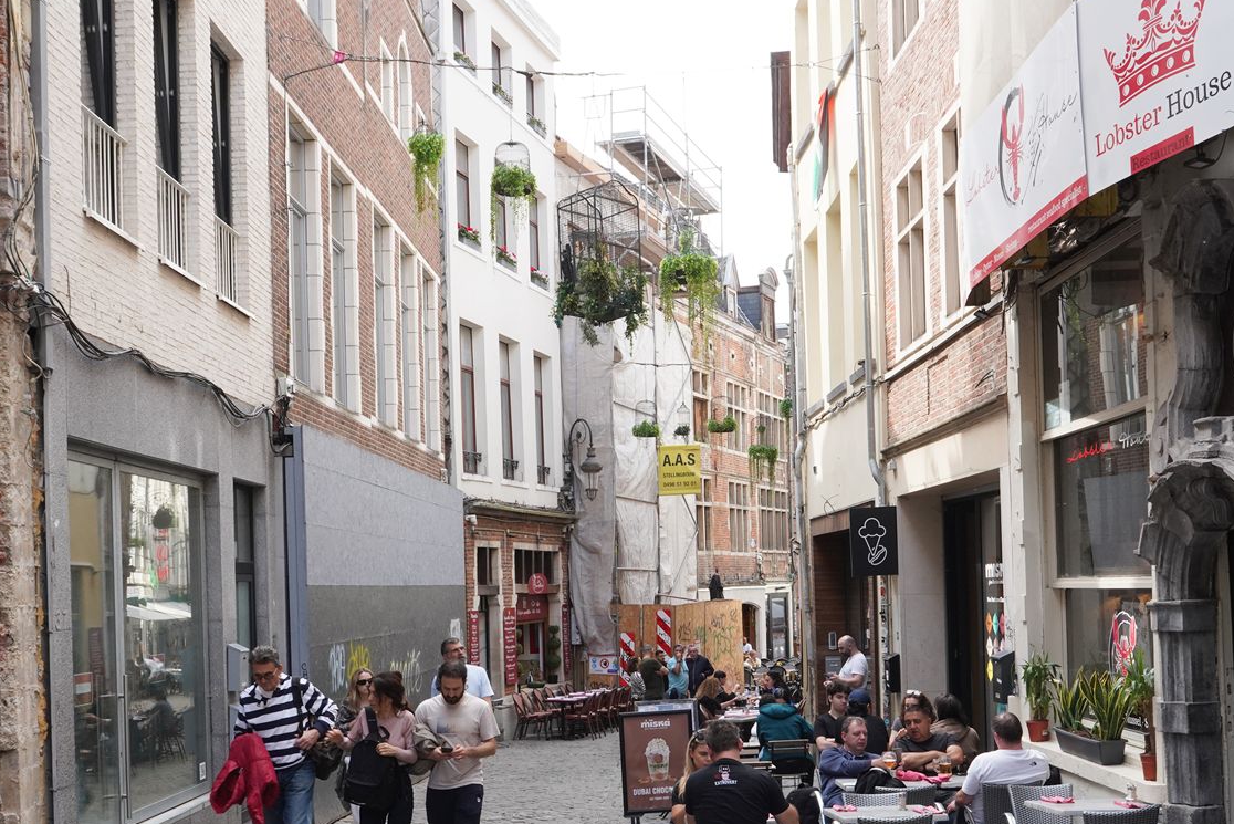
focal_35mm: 43
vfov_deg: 30.9
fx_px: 1474
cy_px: 567
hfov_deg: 45.4
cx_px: 663
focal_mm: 24
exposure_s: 1/100
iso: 800
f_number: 16
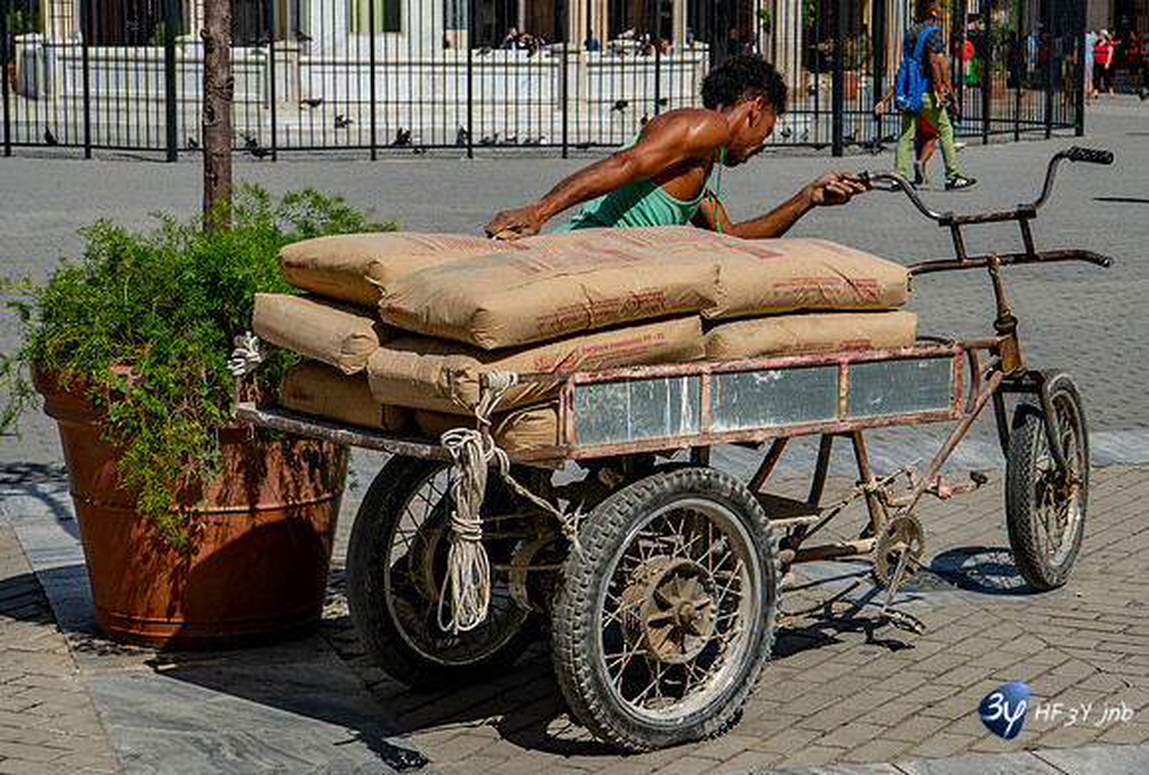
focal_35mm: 92
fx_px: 2948
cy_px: 345
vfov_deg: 15.0
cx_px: 607
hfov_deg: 22.1
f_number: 10
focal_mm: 70
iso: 100
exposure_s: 1/400
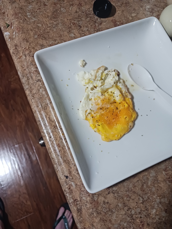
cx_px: 86
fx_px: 179
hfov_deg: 51.4
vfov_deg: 65.3
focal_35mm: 27
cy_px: 114
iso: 640
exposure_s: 1/20
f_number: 1.8
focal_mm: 4
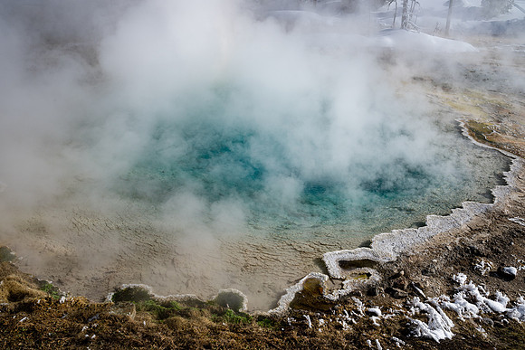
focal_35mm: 32
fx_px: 463
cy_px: 175
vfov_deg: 41.4
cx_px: 262
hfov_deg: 59.1
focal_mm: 30
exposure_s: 1/125
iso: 160
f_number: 11
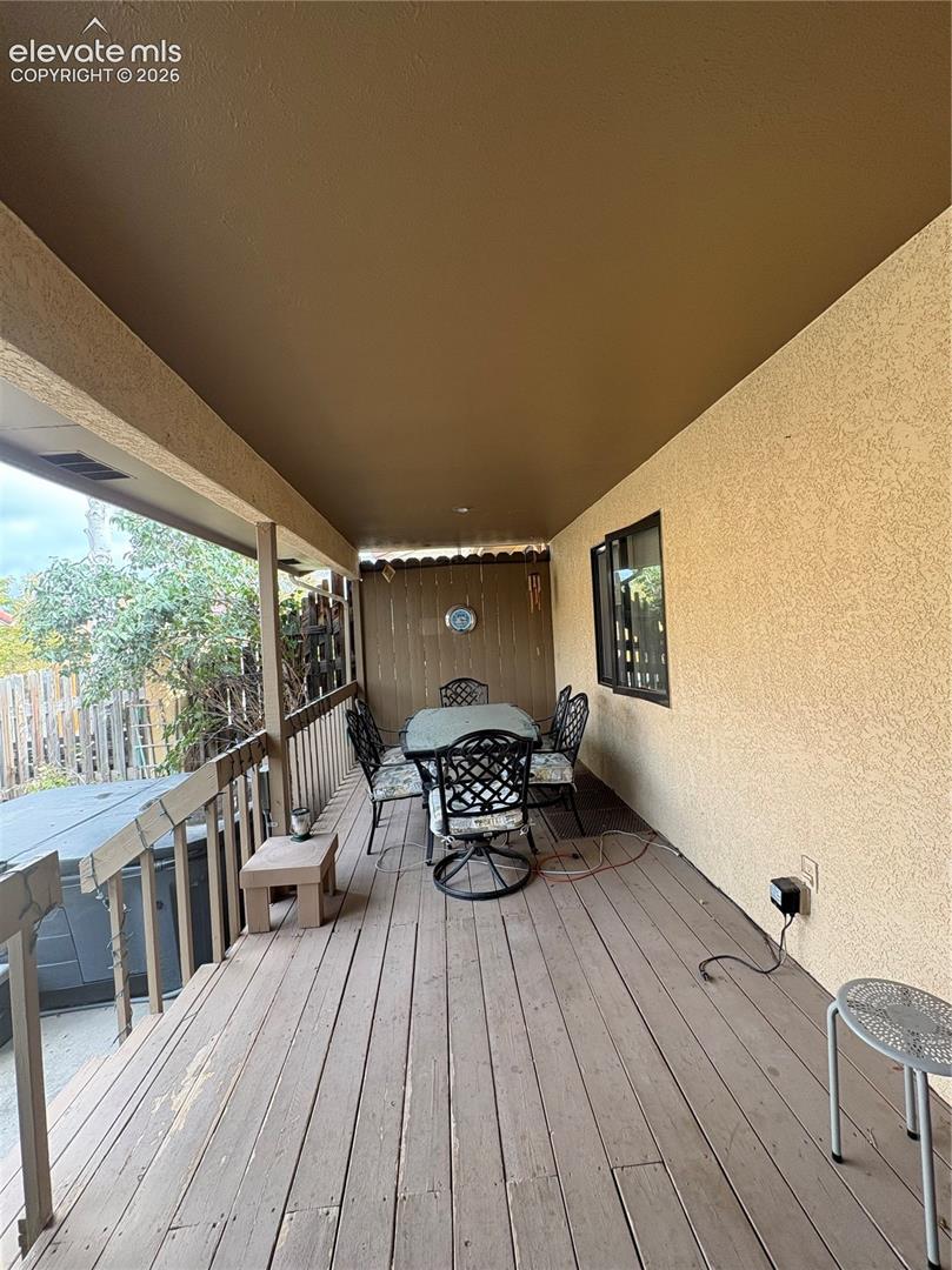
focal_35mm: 14
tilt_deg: +0.1
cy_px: 635
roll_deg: +3.6
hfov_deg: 85.6
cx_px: 476
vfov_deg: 102.1
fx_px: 514
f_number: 2.2
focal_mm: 2.22
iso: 80
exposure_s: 1/124
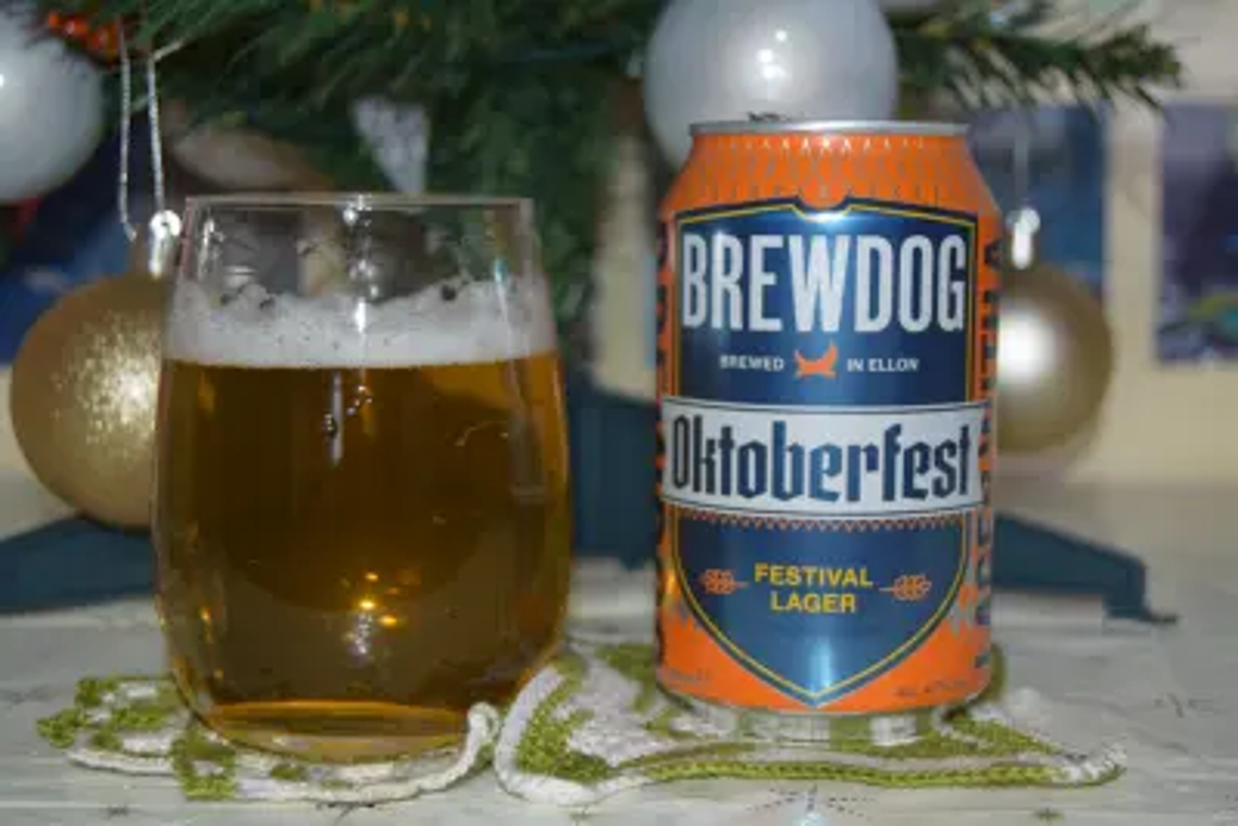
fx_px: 2167
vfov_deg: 21.6
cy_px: 413
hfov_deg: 31.9
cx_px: 619
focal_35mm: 63
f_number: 5
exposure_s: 1/60
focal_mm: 42
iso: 320
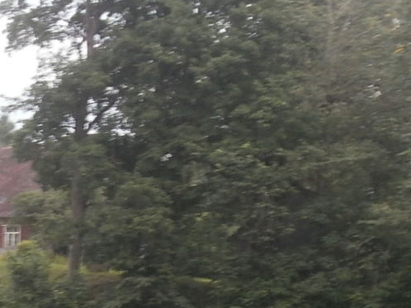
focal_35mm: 120
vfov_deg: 12.3
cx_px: -80
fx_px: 1425
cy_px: 269
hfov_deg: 15.8
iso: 100
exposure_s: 1/30
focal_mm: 5.45
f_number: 8.5
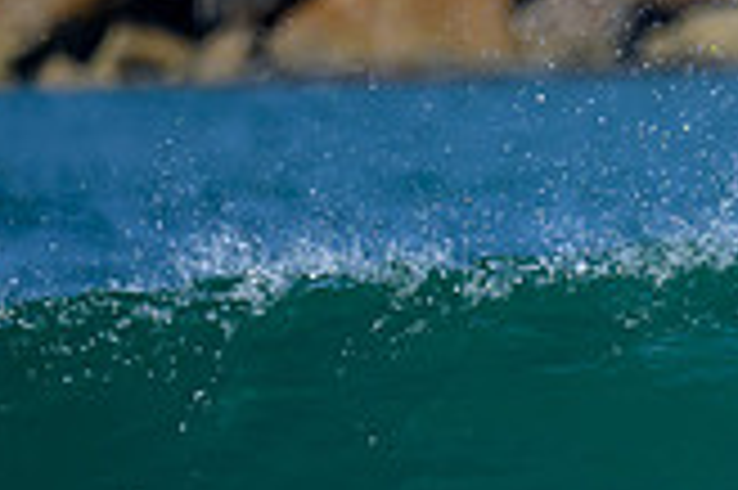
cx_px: 1452
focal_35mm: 3890
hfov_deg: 0.5
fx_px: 79664
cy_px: 531
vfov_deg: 0.4
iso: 280
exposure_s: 1/2000
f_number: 6.3
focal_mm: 800
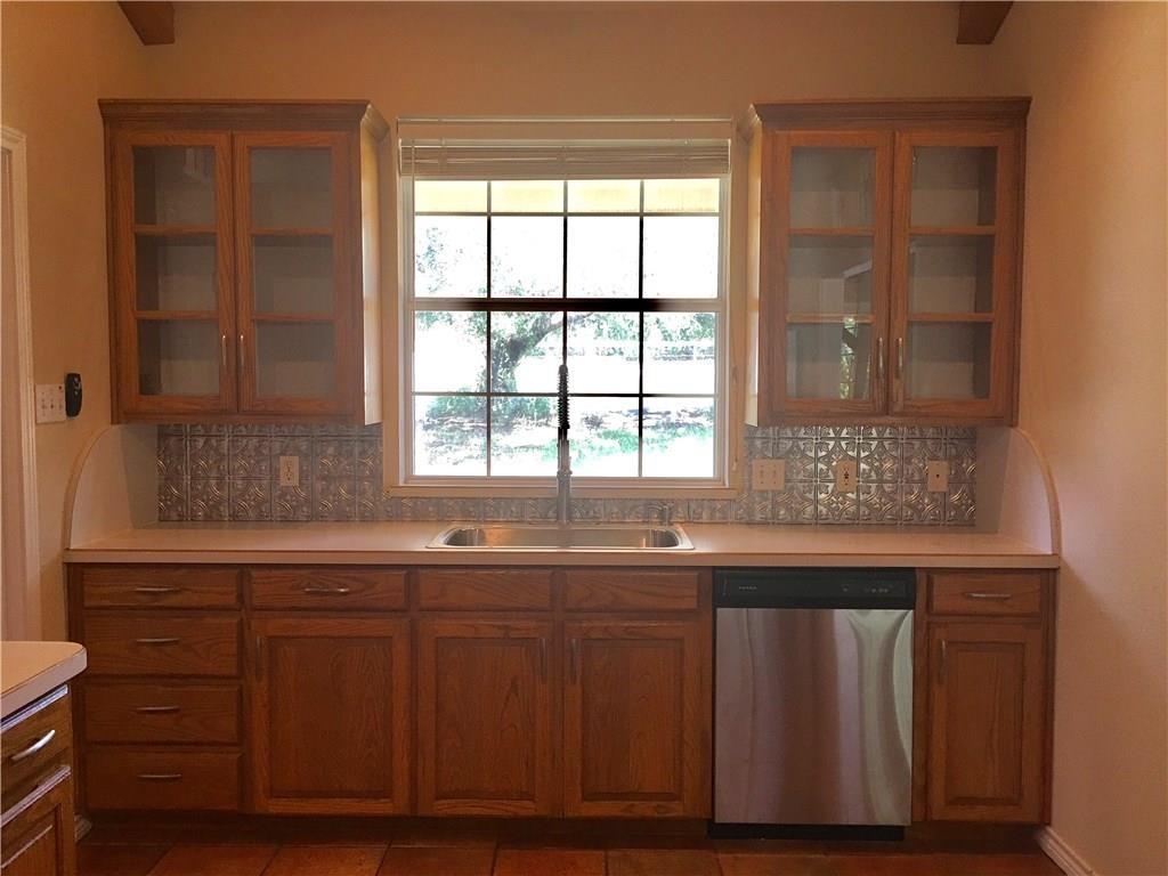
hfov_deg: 61.7
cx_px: 584
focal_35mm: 29
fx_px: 979
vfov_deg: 48.2
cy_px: 438
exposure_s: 1/30
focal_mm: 4.15
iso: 40
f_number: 2.2
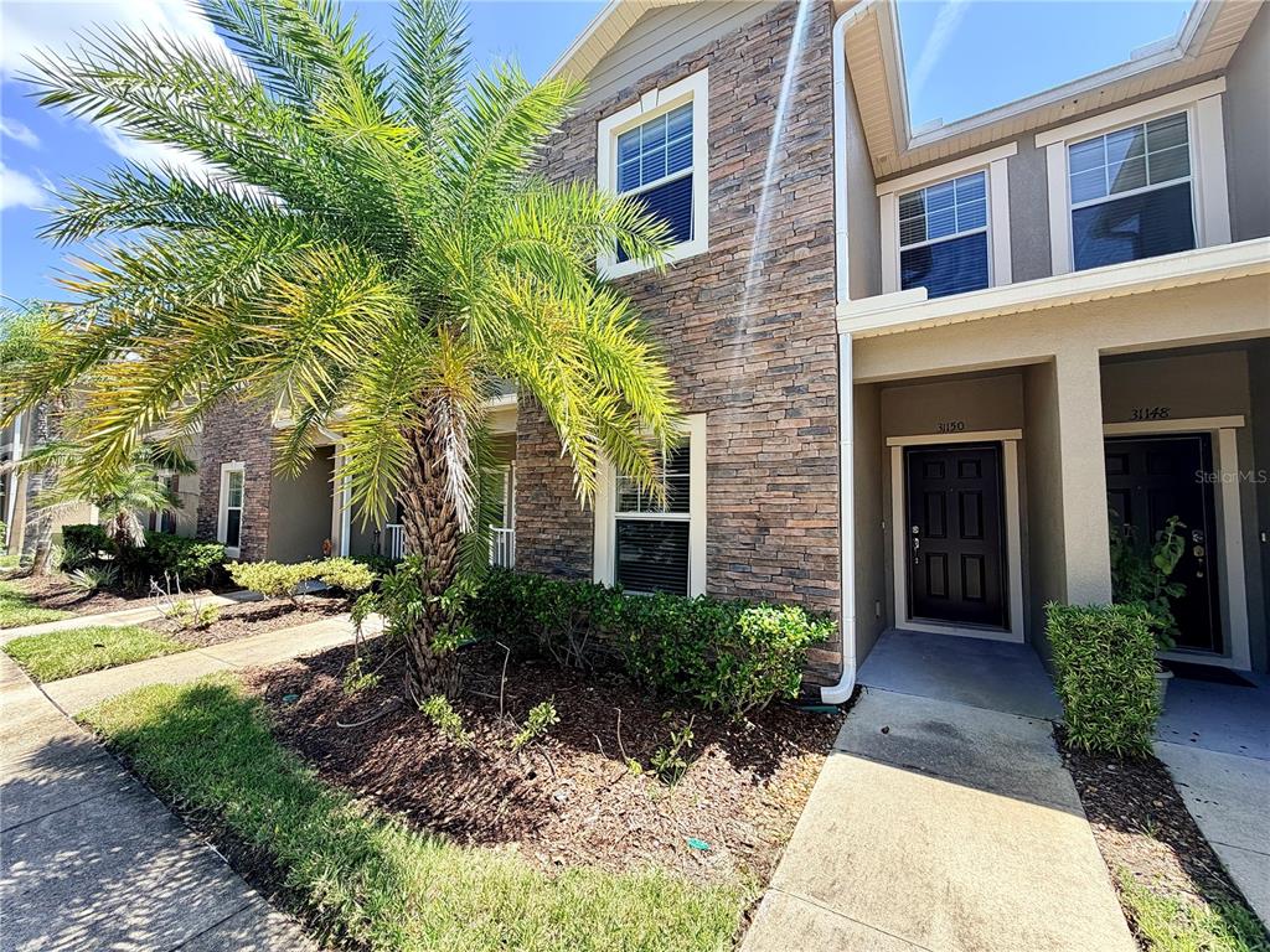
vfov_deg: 85.7
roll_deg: -0.4
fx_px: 514
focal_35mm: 14
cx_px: 635
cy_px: 476
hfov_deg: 102.1
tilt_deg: +5.6
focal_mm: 2.22
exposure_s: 1/502
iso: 40
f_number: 2.2
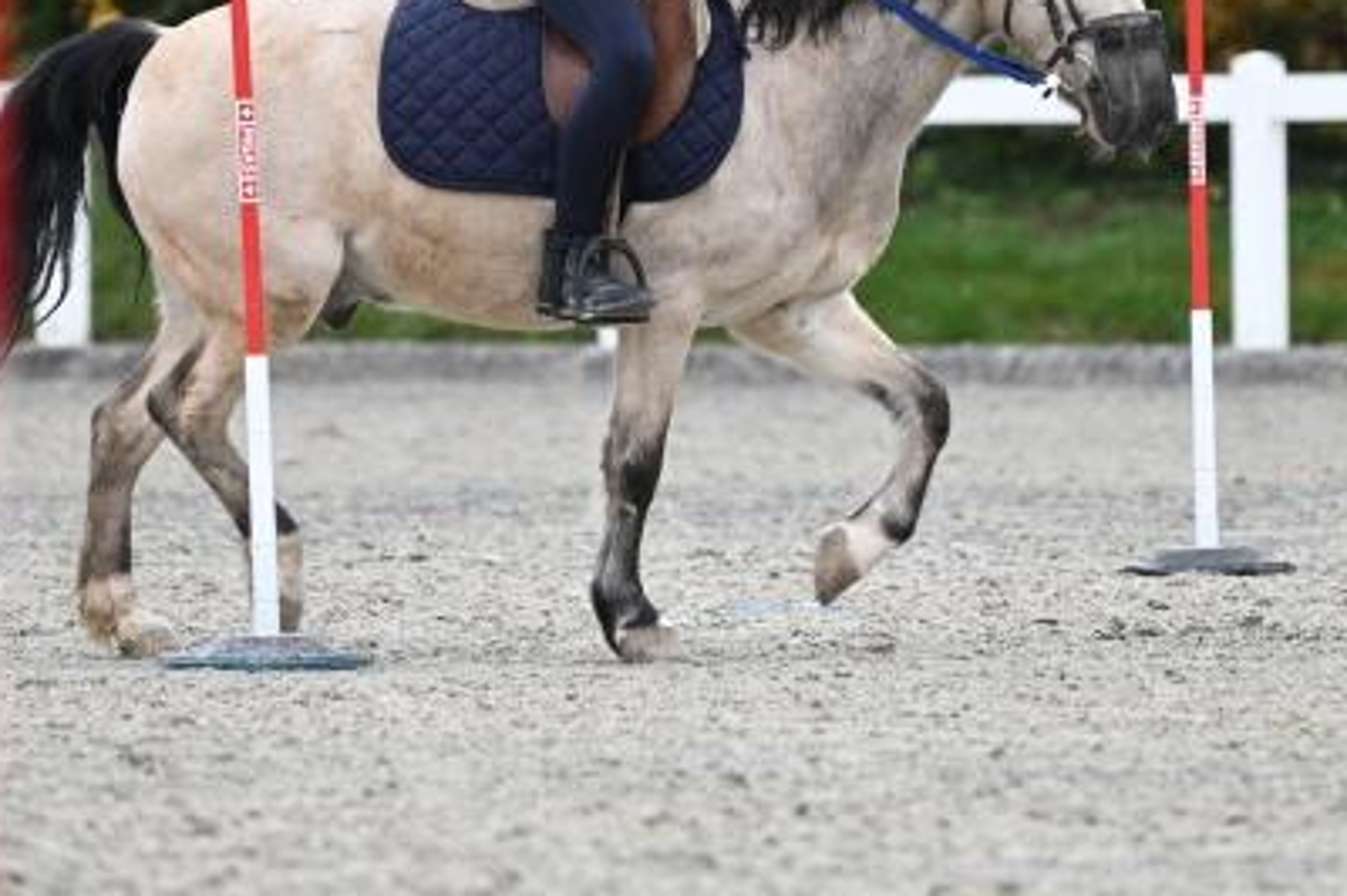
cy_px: 121
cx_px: 680
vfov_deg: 2.2
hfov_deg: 3.3
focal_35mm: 620
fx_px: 23179
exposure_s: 1/800
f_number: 5.3
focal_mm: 310
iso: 1400
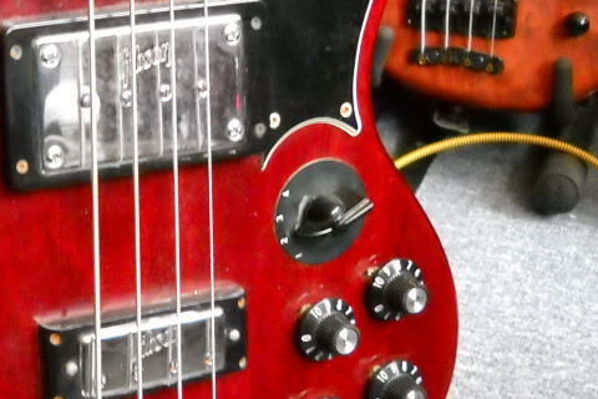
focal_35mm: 91
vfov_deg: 15.0
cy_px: 155
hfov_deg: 21.8
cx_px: 50
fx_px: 1511
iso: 800
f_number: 3.1
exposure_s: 1/8
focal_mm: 6.72
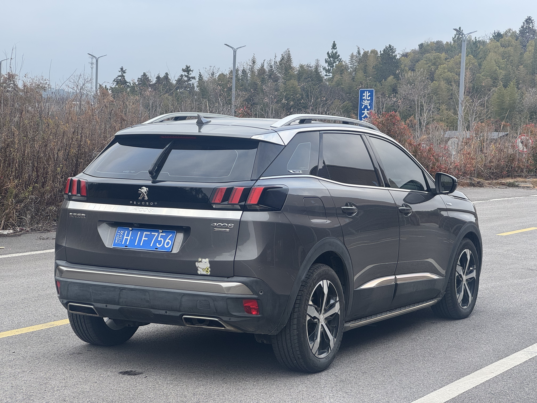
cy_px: 202
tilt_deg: -2.7
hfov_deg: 25.3
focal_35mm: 77
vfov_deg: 19.1
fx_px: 1195
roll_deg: -2.0
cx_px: 268
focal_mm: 9
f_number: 2.8
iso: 25
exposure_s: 1/99
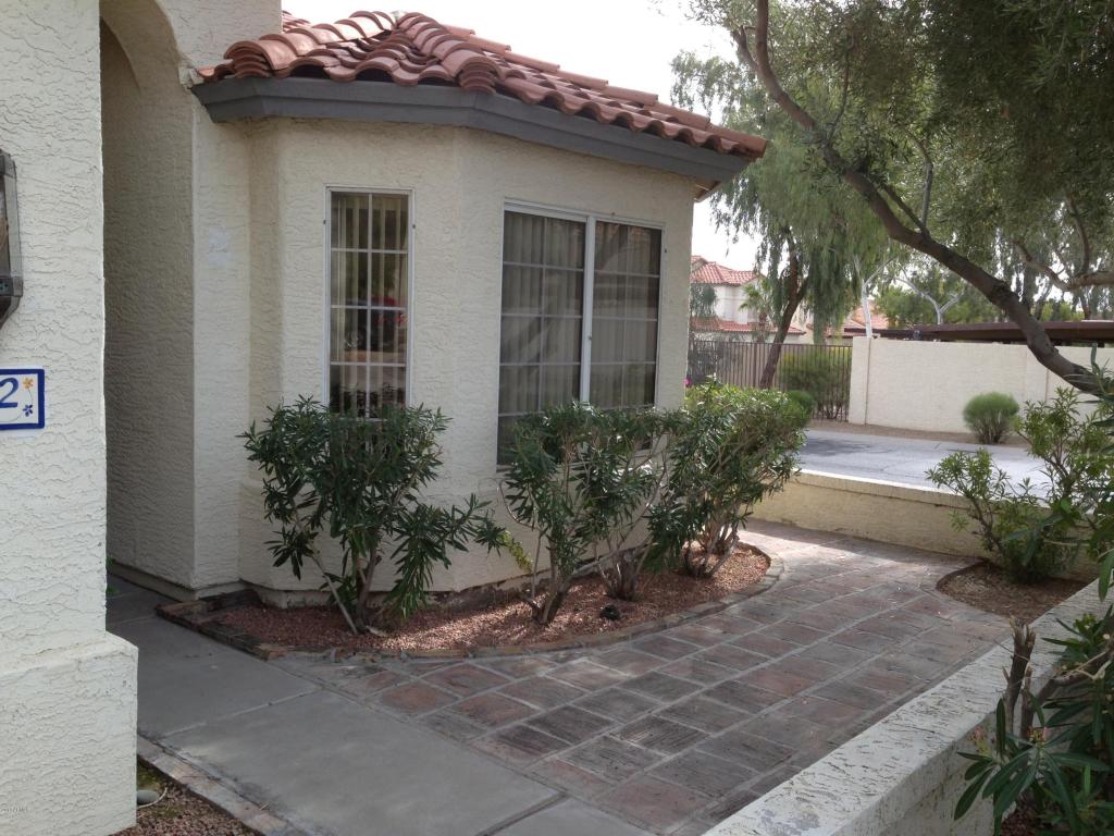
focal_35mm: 33
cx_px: 557
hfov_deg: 55.4
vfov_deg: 42.9
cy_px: 418
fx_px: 1062
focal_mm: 4.13
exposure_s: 1/448
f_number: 2.4
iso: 50
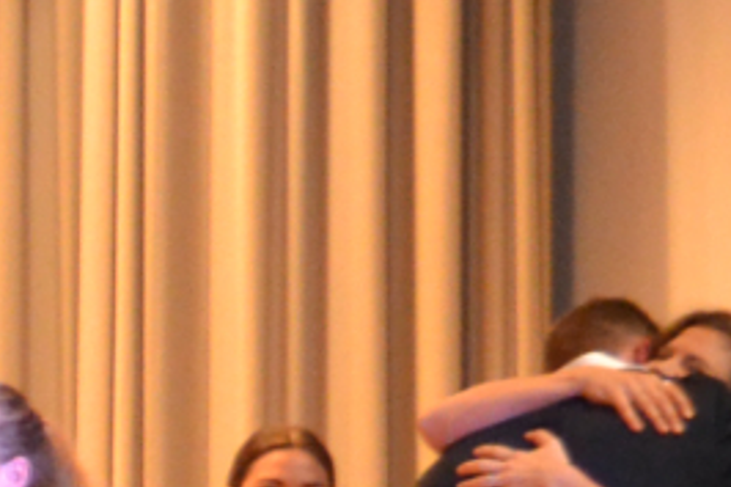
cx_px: -736
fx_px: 7508
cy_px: 711
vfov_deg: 3.7
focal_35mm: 370
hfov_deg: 5.5
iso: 1800
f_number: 4.8
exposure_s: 1/60
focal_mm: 32
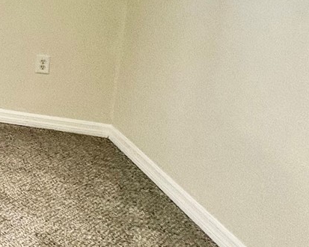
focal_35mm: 53
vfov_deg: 26.0
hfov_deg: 20.9
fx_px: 484
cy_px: -37
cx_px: -270
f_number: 2.2
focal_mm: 2.22
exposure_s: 1/120
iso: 320
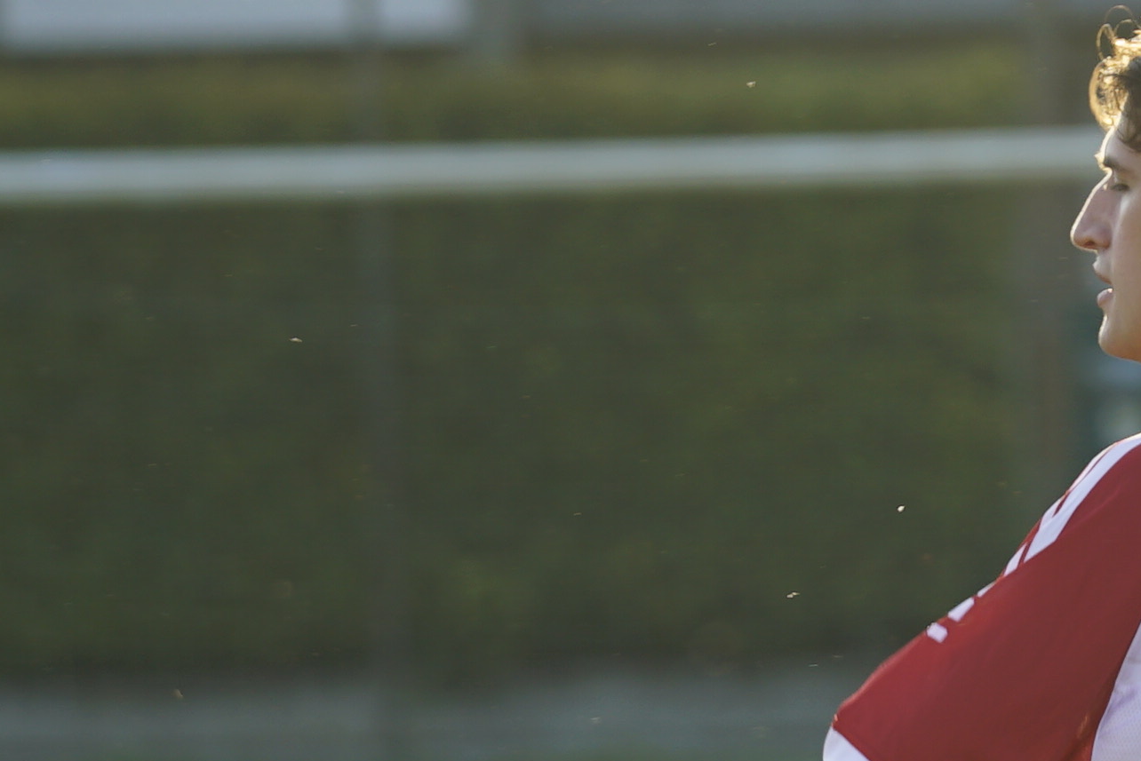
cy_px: 767
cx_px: 1280
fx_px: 19688
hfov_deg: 3.3
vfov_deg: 2.2
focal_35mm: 621
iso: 125
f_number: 5
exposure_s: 1/250
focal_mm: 188
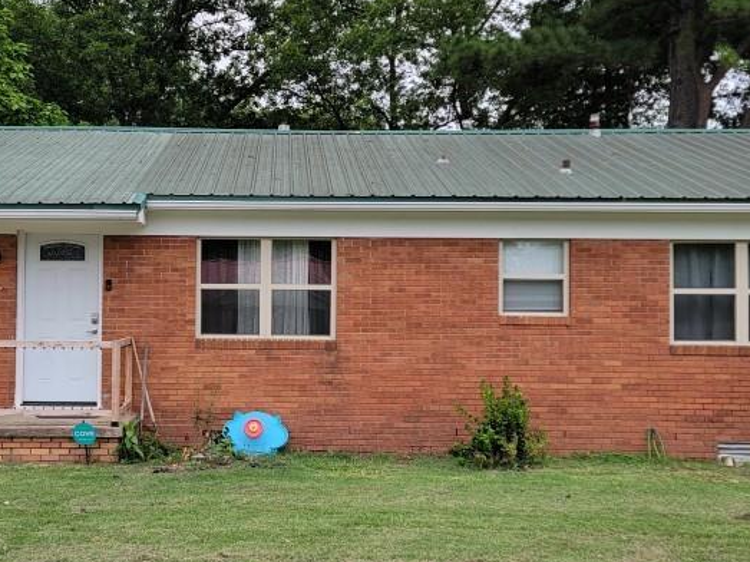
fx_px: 1018
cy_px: 284
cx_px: 245
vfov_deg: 30.9
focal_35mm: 47
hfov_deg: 39.9
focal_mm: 6.7
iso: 16
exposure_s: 1/453
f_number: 1.8
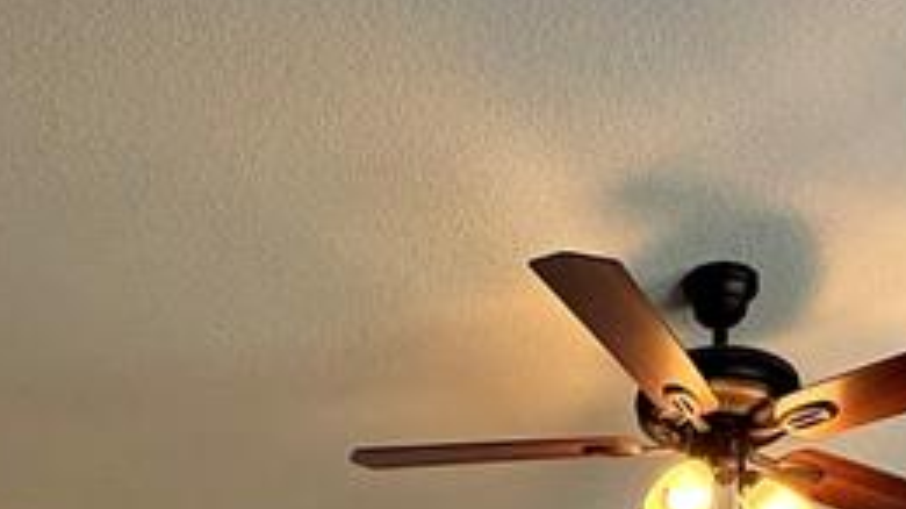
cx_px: 512
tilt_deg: -0.6
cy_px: 1102
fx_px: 1441
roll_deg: -0.4
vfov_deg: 15.0
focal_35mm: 60
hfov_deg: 34.9
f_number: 2.2
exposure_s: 1/120
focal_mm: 2.22
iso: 250
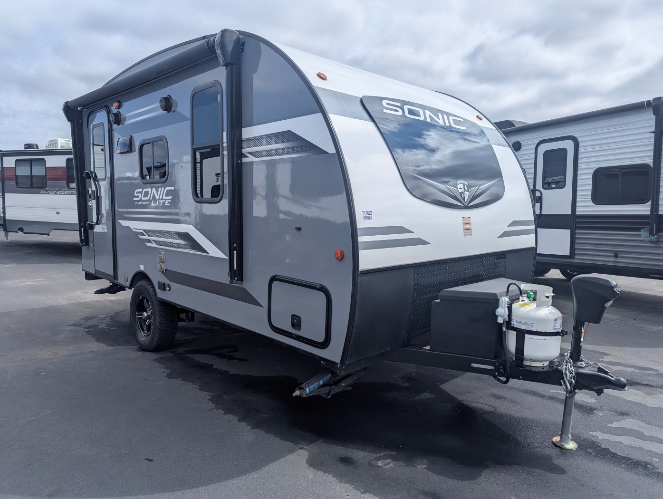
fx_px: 460
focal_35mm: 24
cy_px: 250
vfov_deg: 56.9
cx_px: 332
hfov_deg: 71.5
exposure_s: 1/3145
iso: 47
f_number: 1.85
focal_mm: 6.81
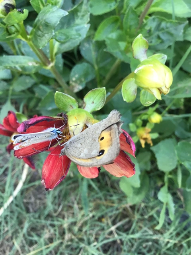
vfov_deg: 58.4
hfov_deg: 45.4
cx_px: 96
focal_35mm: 31
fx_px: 228
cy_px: 128
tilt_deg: -71.6
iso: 40
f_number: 2.4
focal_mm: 3.3
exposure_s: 1/33
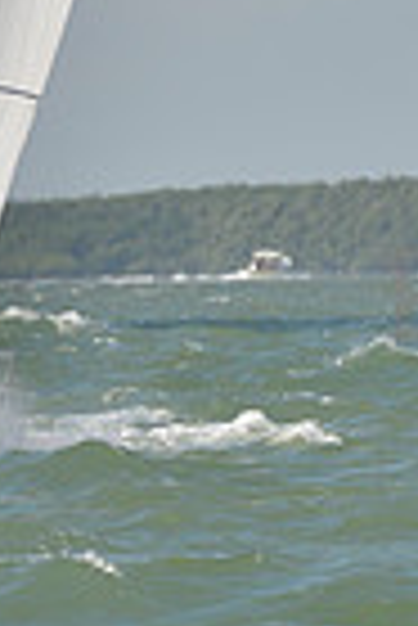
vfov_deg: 1.4
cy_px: -401
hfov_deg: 1.0
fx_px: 24686
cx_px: 151
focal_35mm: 1421
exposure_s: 1/1250
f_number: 8
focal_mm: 340
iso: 280
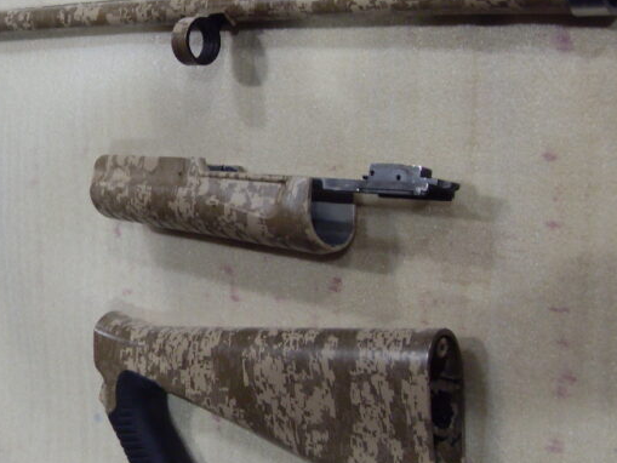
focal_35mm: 55
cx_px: 355
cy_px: 200
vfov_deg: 26.5
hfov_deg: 34.9
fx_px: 981
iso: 160
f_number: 2.8
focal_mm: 6.3
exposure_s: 1/45
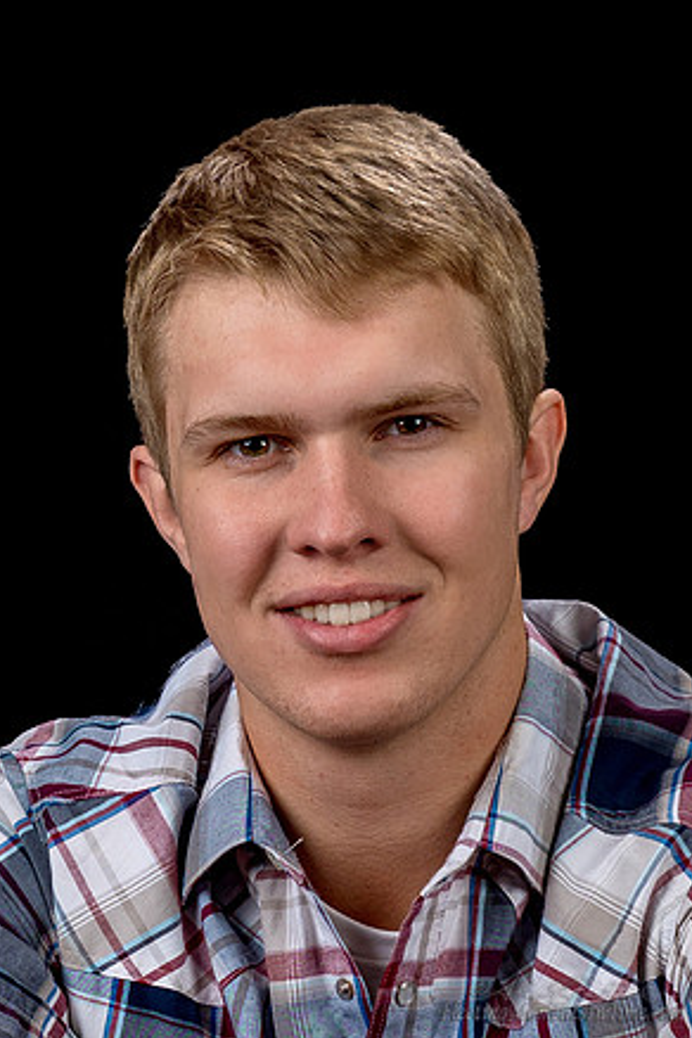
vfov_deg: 53.1
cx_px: 346
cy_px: 510
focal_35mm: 36
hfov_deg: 36.9
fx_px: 1038
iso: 100
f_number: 4.5
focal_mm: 35
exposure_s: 1/160
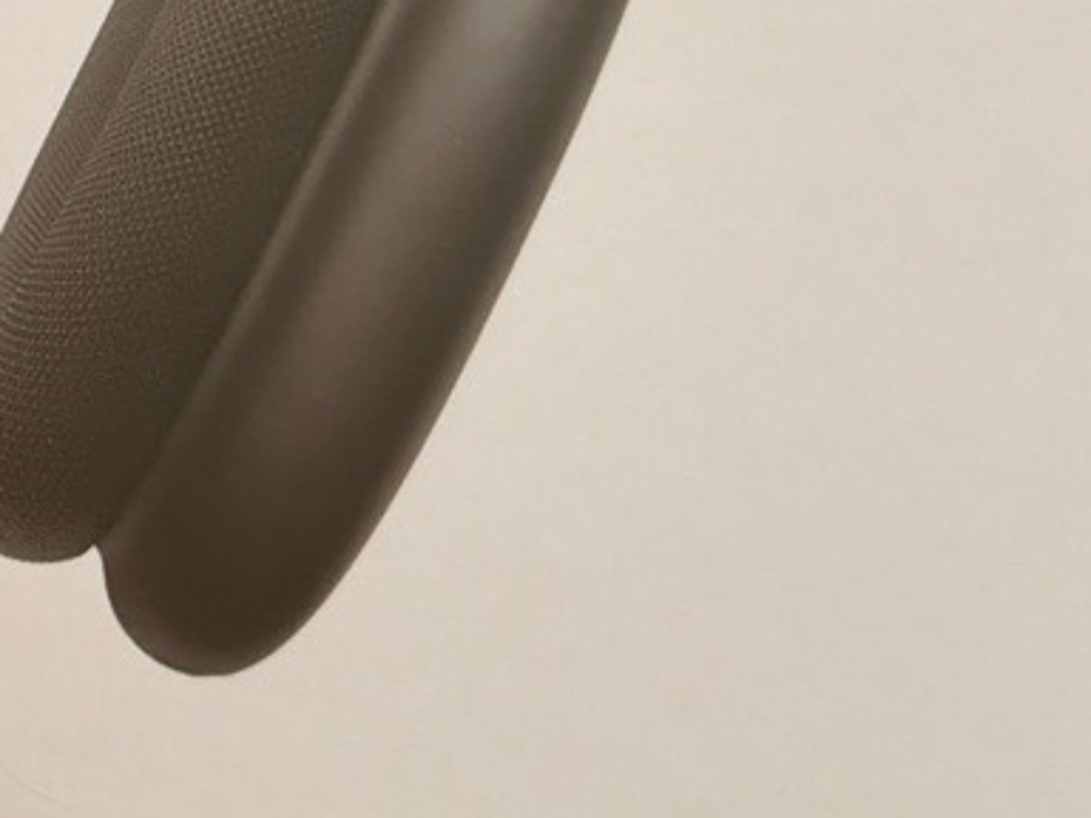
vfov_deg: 14.2
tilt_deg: -79.6
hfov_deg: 19.0
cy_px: -222
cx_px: -43
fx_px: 3152
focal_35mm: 100
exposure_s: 1/121
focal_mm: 6.76
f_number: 1.78
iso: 160
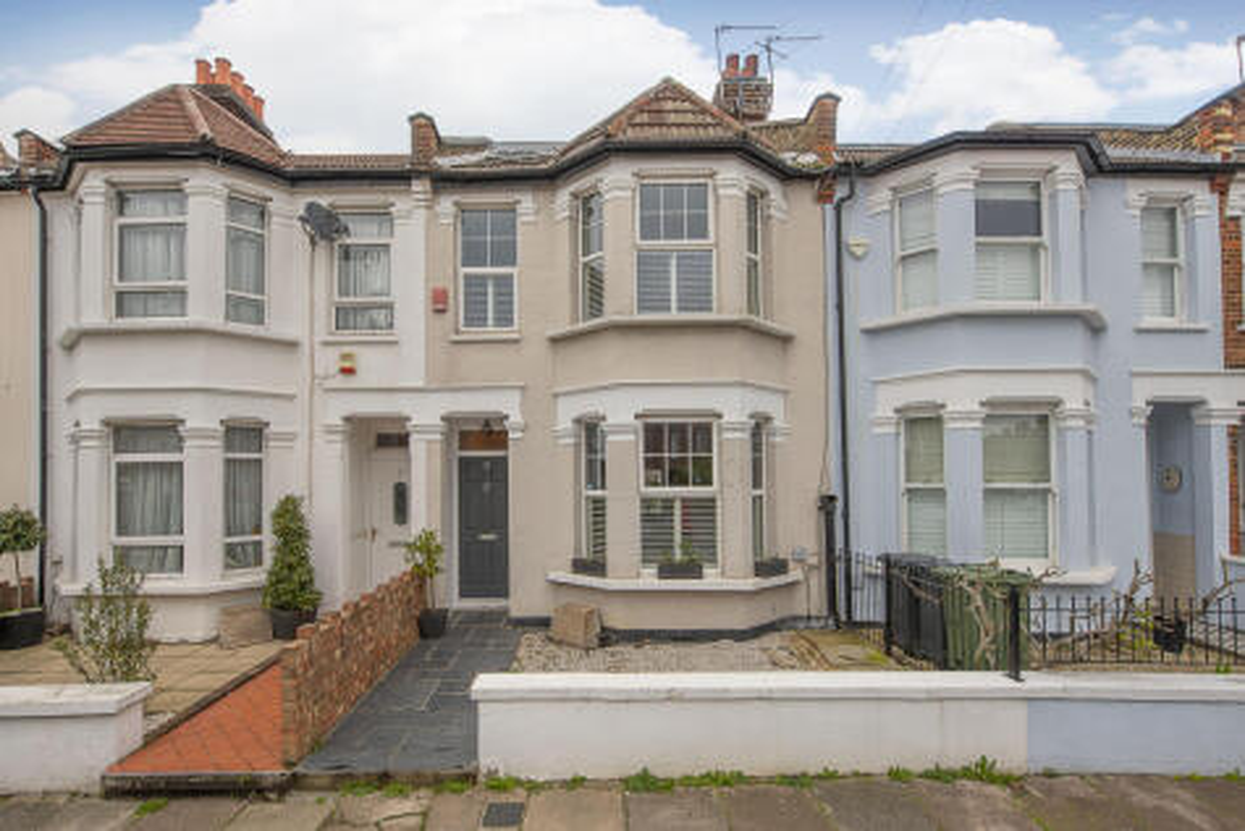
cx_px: 622
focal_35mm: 14
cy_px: 416
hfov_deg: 104.2
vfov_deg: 81.2
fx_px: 484
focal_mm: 14
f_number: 5.6
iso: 320
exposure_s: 1/1000
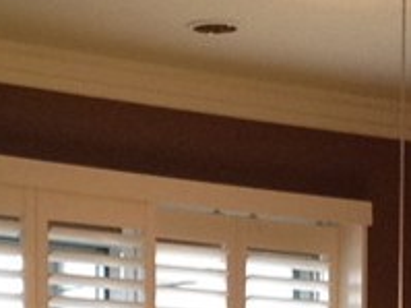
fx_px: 2017
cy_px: 524
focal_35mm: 170
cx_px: 240
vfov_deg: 8.4
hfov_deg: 11.6
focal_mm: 3.3
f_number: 2.4
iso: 80
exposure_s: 1/24
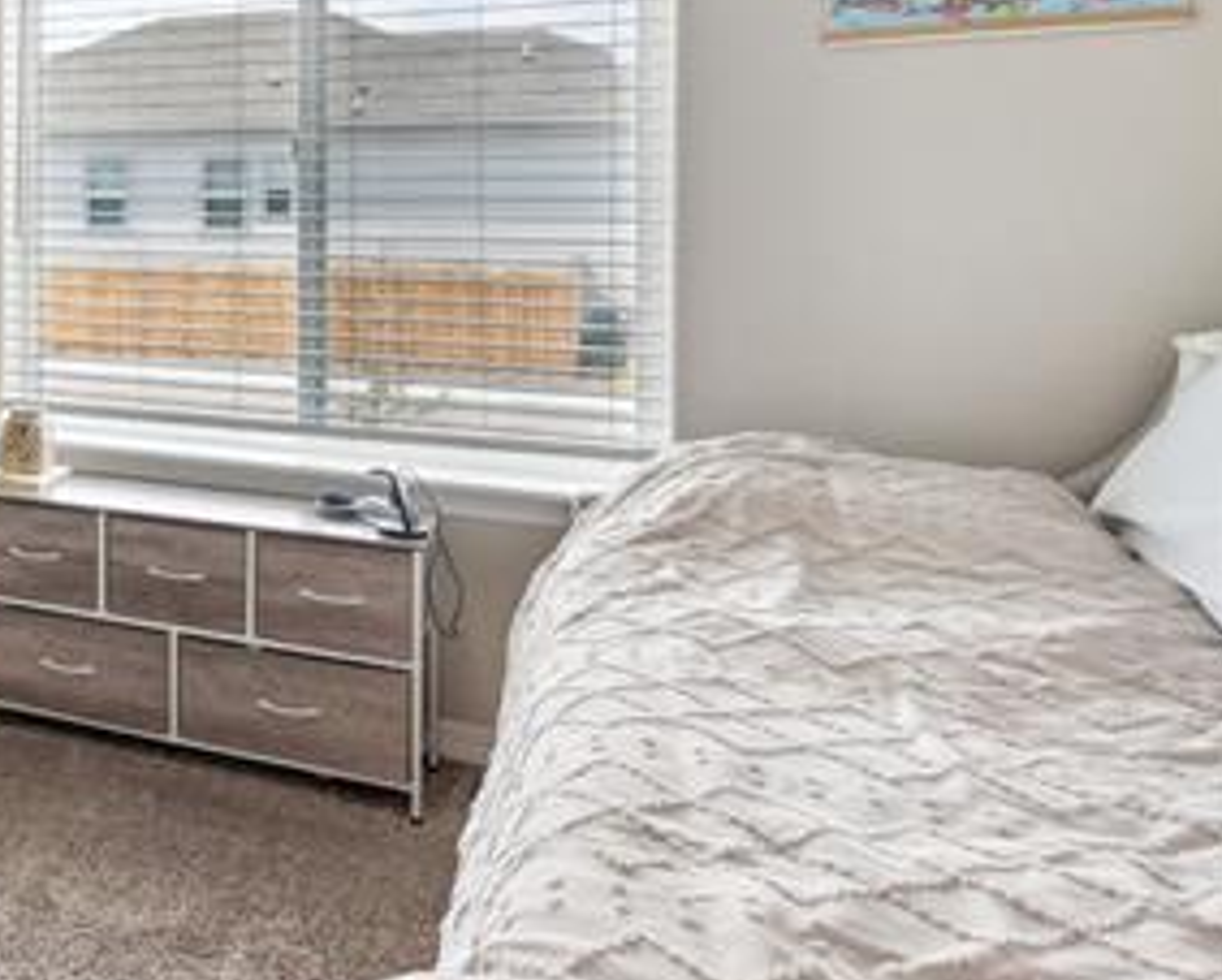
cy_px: 207
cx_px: -134
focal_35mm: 36
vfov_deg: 39.7
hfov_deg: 40.3
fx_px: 1303
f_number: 8
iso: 400
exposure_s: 1/40
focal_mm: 17
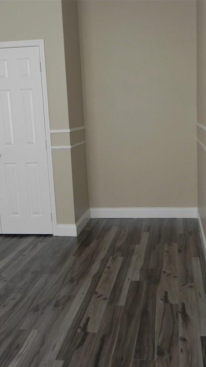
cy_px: 184
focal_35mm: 38
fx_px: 369
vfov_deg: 52.8
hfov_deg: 31.1
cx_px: 123
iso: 247
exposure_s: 1/30
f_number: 2.8
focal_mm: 4.6
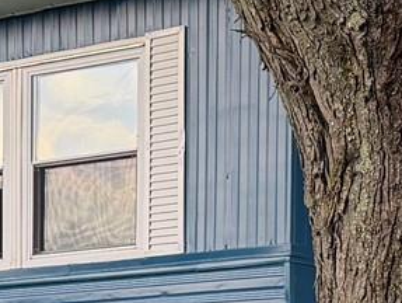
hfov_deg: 11.5
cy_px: 530
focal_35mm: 171
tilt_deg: -0.4
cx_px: 32
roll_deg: -0.5
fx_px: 1988
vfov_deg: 8.4
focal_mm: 6.76
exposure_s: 1/191
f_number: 1.78
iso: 100
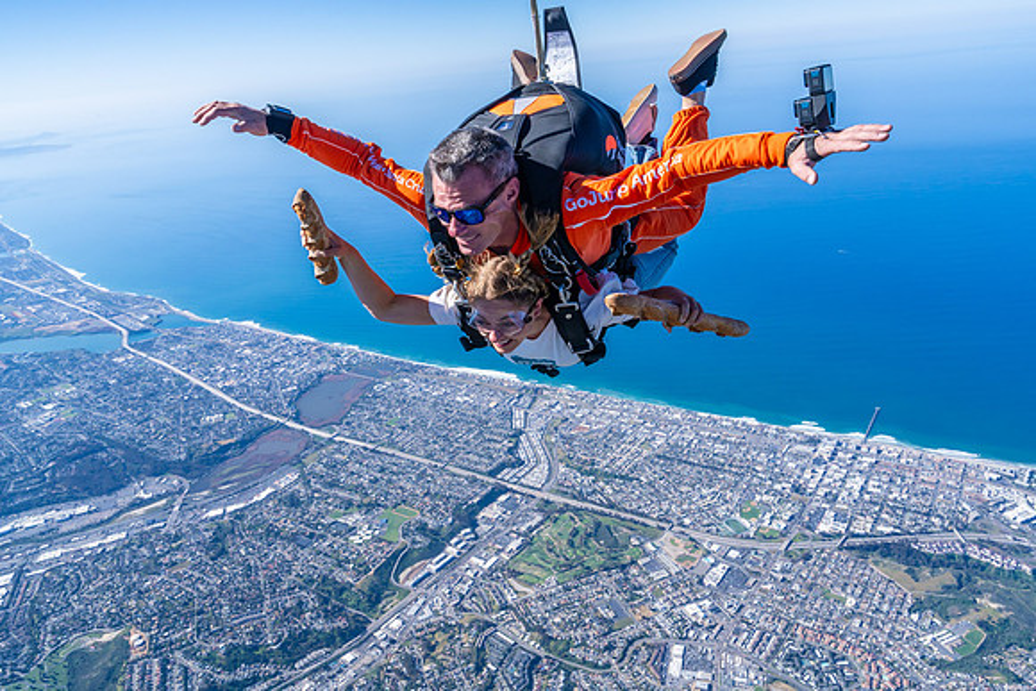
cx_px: 518
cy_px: 346
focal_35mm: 26
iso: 800
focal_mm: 26
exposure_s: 1/1600
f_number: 9
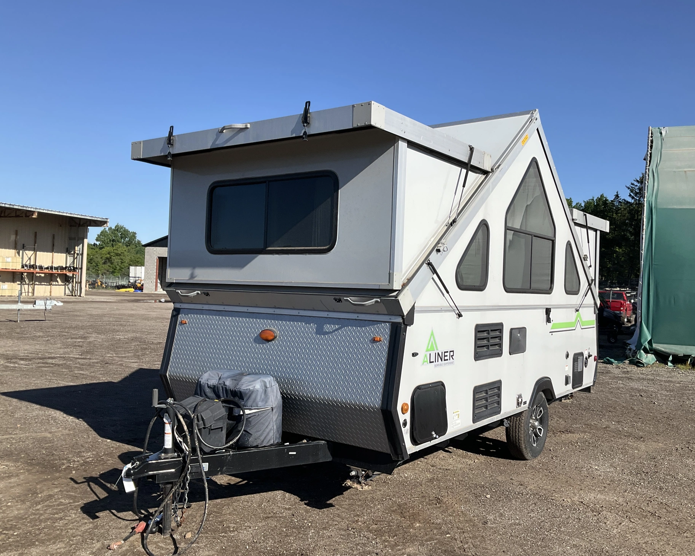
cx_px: 368
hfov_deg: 57.1
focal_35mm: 31
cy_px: 284
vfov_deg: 47.1
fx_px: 638
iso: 25
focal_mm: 3
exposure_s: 1/2058
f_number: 1.8
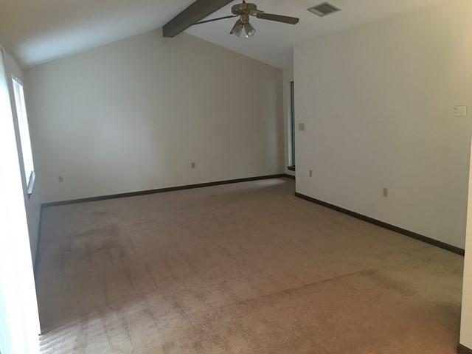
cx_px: 236
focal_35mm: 29
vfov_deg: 48.2
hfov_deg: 61.7
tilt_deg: -8.6
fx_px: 395
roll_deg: +2.5
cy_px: 177
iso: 80
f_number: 2.2
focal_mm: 4.15
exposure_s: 1/15
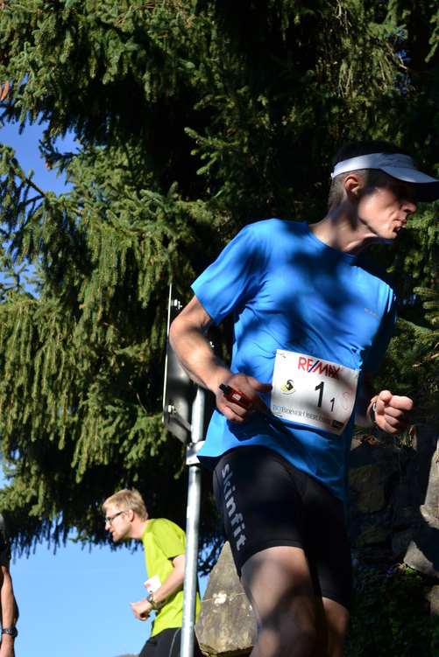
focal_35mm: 57
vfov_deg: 35.0
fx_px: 1042
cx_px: 220
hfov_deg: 23.8
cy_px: 328
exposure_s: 1/1250
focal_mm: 38
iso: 400
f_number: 5
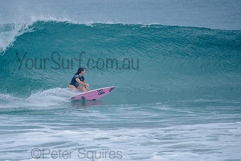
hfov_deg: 3.0
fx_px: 4554
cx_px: 77
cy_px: 56
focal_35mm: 680
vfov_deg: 2.0
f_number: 5.6
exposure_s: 1/2000
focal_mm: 480
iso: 450
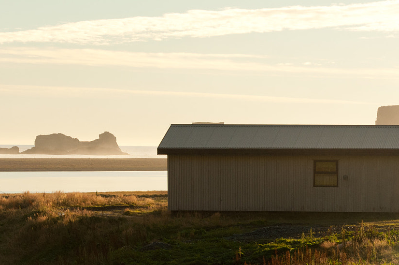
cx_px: 299
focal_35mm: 189
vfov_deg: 7.2
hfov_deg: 10.9
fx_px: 2091
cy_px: 241
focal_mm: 65
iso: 200
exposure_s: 1/160
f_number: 8
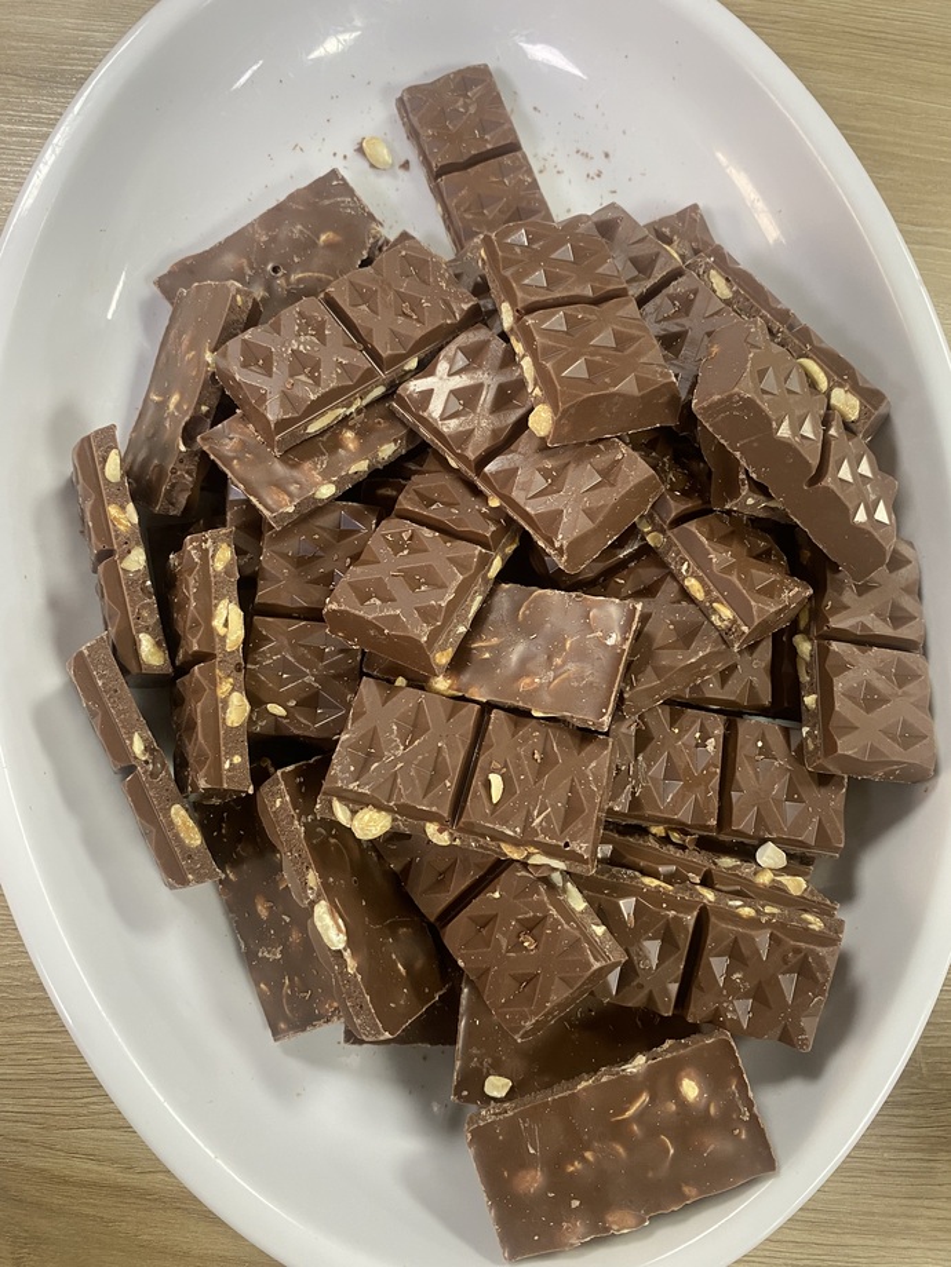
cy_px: 634
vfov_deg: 67.3
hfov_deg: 53.1
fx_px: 952
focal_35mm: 26
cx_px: 476
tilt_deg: -77.6
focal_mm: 4.25
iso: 160
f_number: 1.8
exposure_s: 1/60
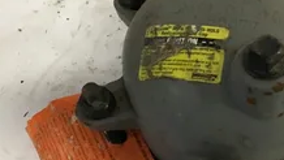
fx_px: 467
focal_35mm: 62
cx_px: 245
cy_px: 114
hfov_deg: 32.4
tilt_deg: -59.2
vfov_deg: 19.4
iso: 160
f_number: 2.4
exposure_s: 1/30
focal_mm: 3.3
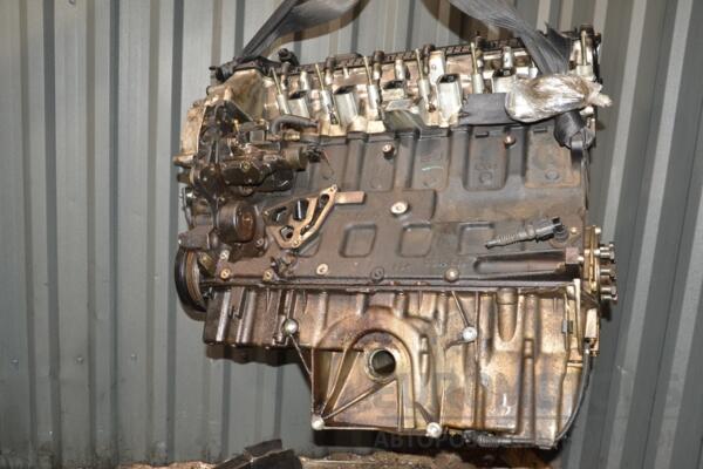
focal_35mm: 33
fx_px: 644
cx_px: 352
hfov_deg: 57.2
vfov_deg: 40.0
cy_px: 234
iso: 800
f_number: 5
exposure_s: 1/60
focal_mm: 22
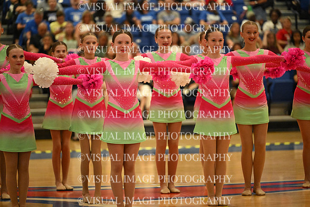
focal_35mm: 175
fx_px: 1507
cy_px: 104
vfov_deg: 7.9
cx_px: 155
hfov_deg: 11.7
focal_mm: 175
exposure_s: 1/1000
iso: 8000
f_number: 2.8
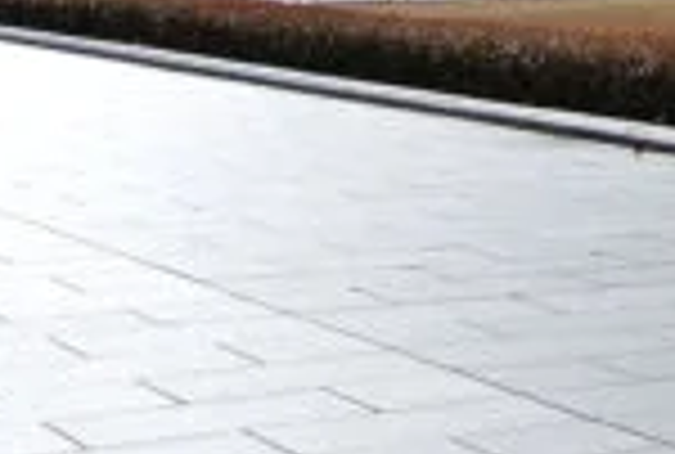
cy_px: -364
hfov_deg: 11.9
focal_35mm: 148
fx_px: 2783
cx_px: 1454
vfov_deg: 8.9
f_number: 3.5
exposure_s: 1/2500
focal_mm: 11
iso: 100
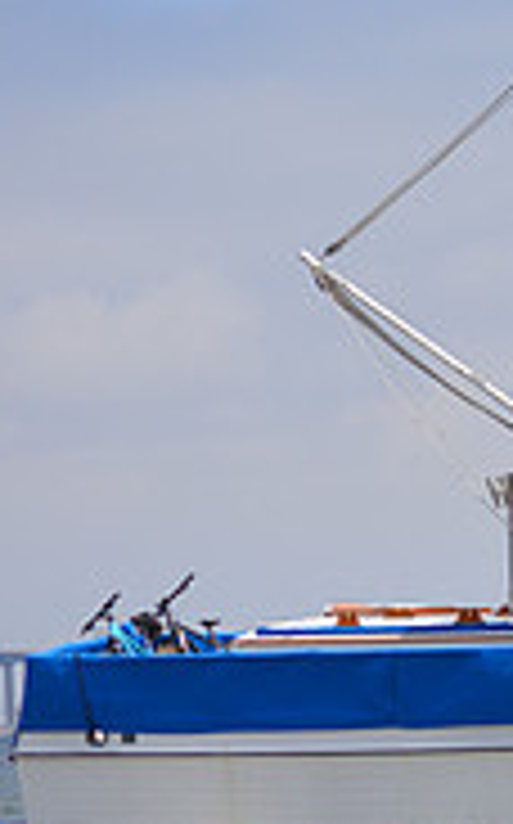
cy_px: 356
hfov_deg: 3.8
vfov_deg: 6.2
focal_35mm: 339
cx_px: 1102
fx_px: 7601
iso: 100
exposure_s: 1/640
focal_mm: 70
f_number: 6.3
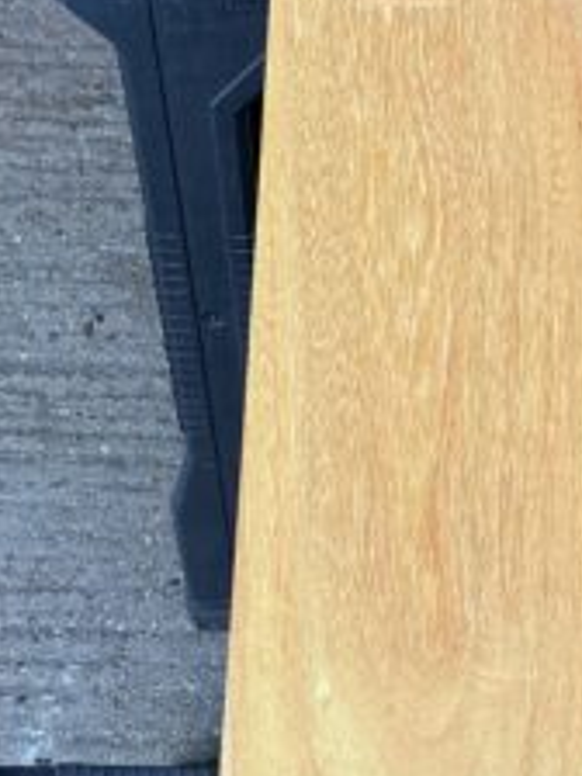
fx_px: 1547
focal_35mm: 69
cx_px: 436
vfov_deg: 28.1
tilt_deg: -66.4
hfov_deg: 21.1
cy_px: 462
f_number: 1.8
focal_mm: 3
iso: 16
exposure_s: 1/100
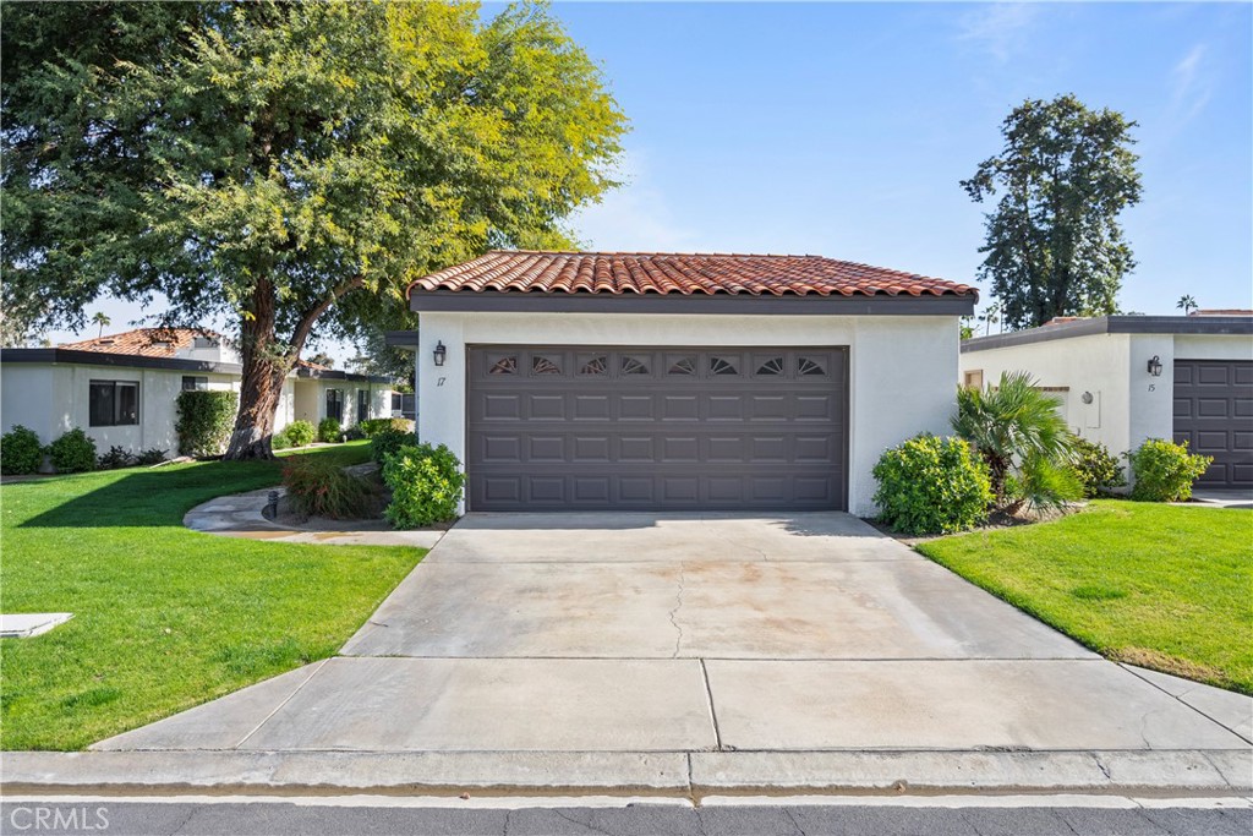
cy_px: 418
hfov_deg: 78.6
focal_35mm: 22
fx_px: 766
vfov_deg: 57.2
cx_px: 626
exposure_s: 1/200
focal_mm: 22
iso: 400
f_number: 6.3
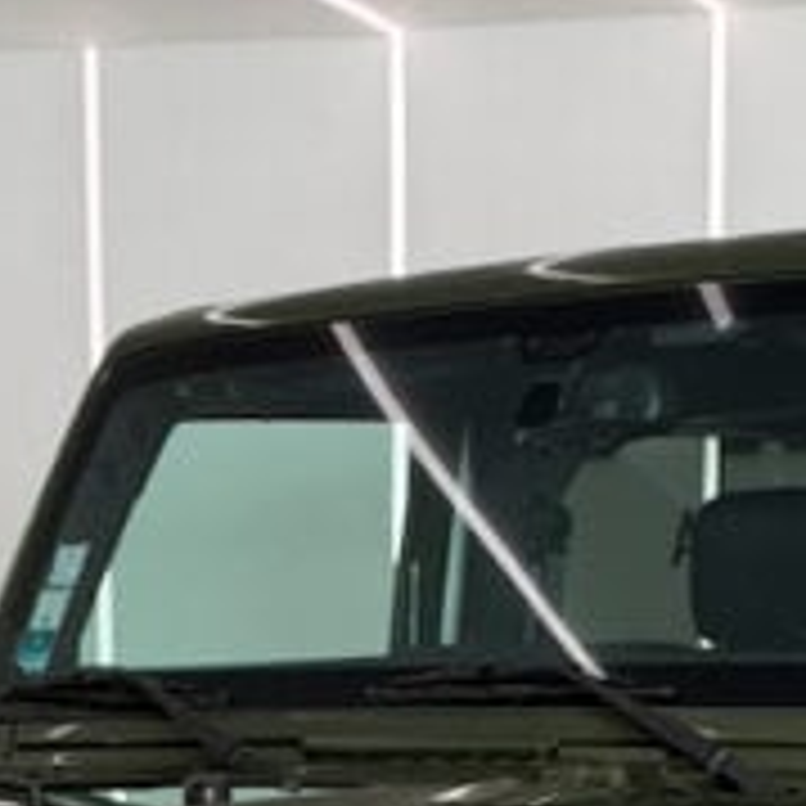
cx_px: 297
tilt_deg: -9.7
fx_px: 3319
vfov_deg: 12.9
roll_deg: +0.7
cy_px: 1304
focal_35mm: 126
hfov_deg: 13.8
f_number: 1.8
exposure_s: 1/121
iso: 100
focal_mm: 6.93
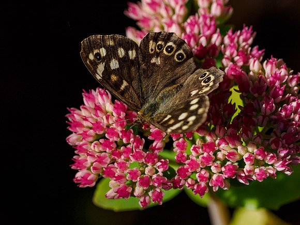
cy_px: 112
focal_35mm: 601
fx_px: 5209
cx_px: 150
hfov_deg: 3.3
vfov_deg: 2.5
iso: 200
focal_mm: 300
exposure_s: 1/2000
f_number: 5.6
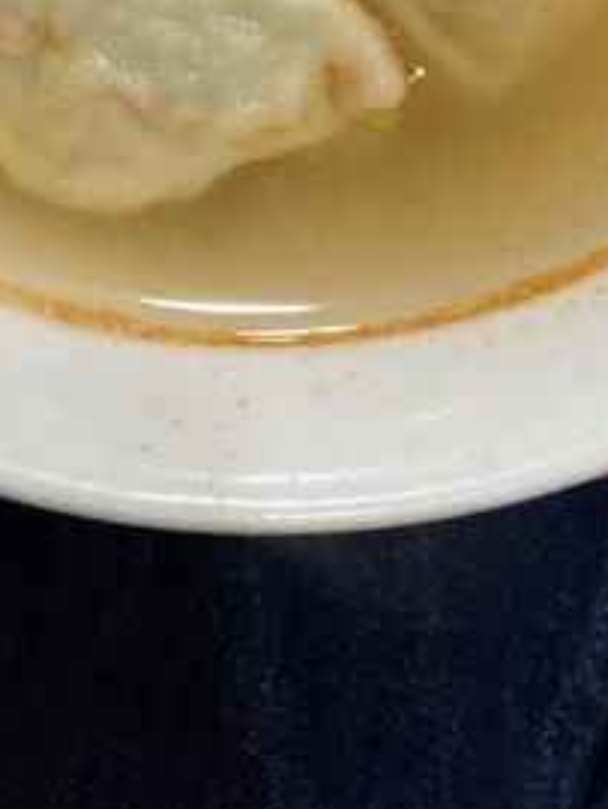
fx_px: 2478
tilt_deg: -74.1
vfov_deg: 16.7
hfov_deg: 13.9
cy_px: -443
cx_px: 69
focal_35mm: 106
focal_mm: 3.99
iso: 80
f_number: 1.8
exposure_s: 1/60
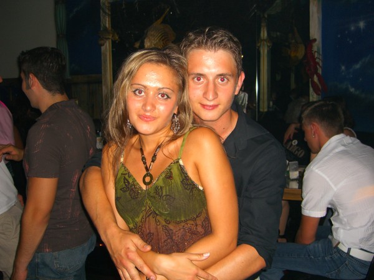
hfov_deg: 49.0
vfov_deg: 37.7
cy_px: 140
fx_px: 411
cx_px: 187
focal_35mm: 38
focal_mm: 7.9
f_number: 2.8
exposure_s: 1/60
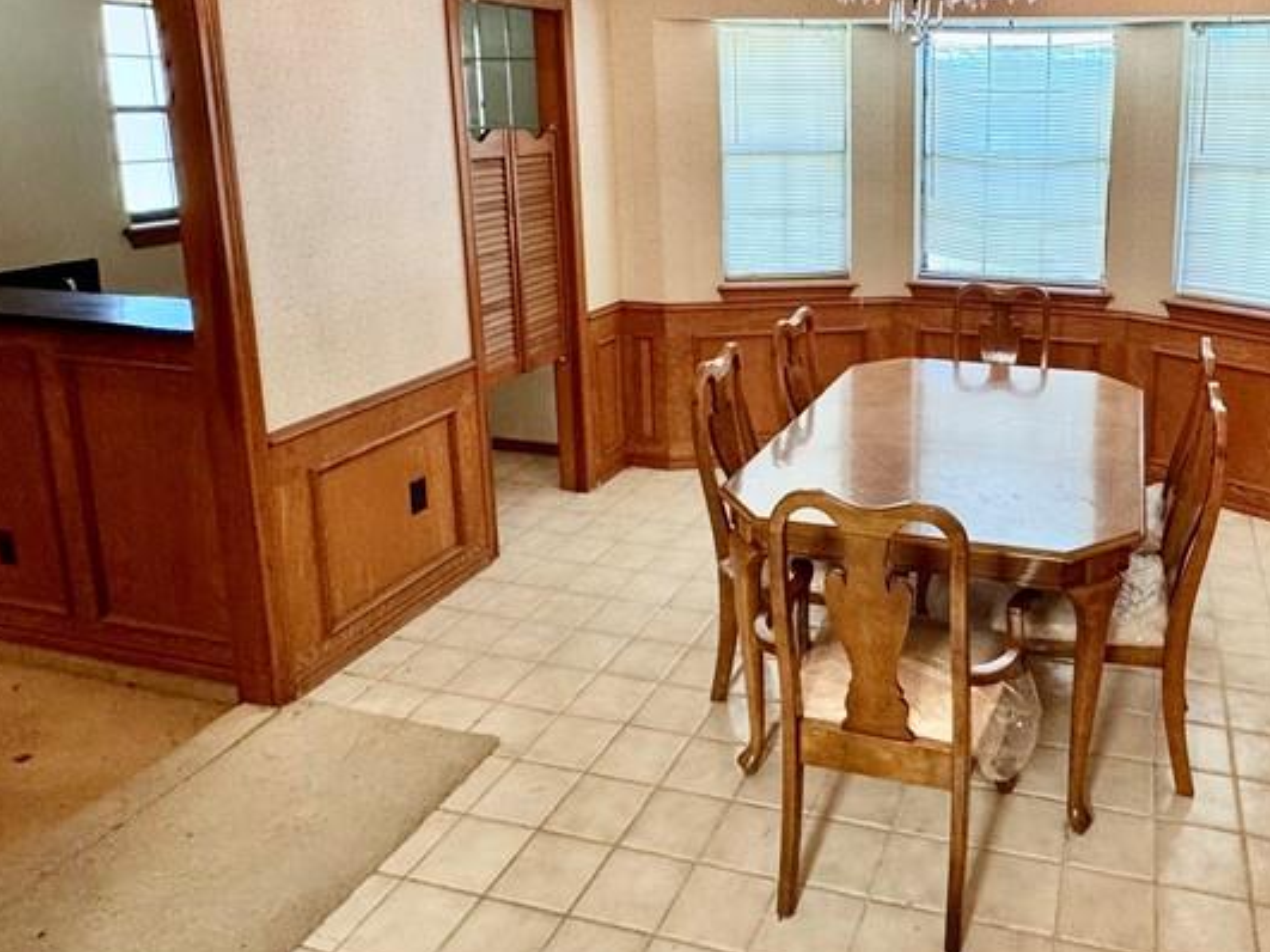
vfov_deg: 49.6
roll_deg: -1.1
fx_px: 990
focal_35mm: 27
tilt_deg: -10.2
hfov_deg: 62.7
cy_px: 258
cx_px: 902
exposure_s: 1/120
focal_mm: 2.22
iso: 250
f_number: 2.2
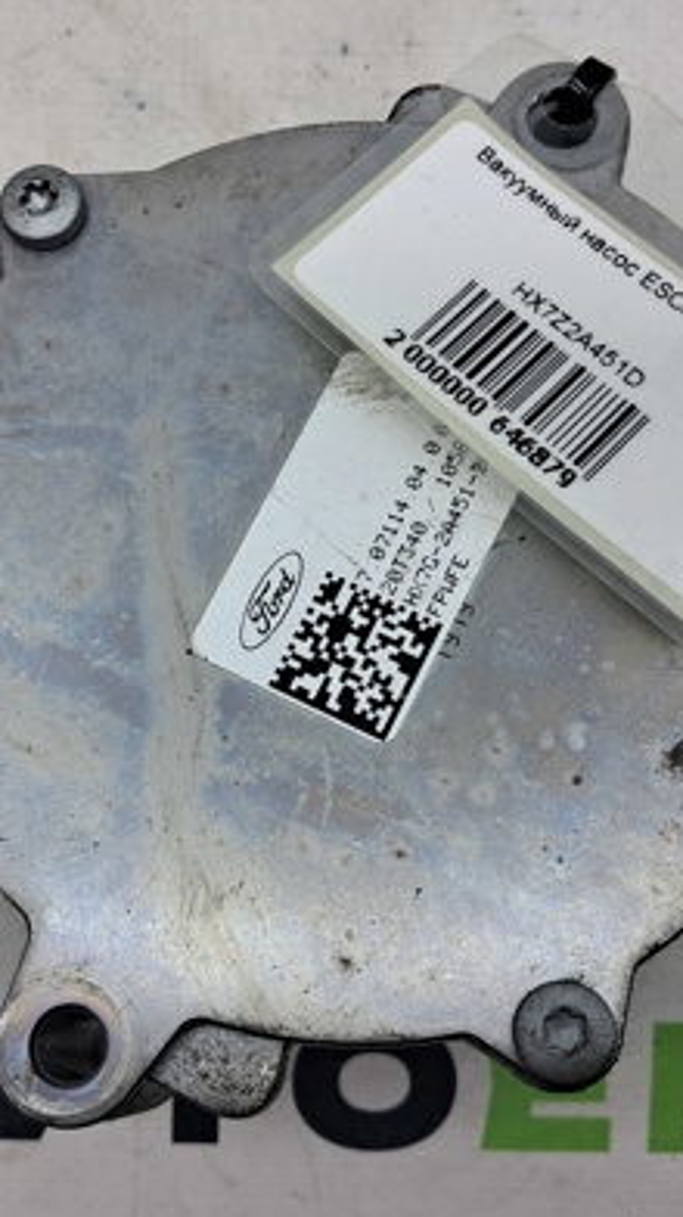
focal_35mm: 48
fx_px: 1548
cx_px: 248
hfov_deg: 24.8
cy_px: 610
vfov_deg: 42.9
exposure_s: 1/60
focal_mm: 4
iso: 50
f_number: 1.8
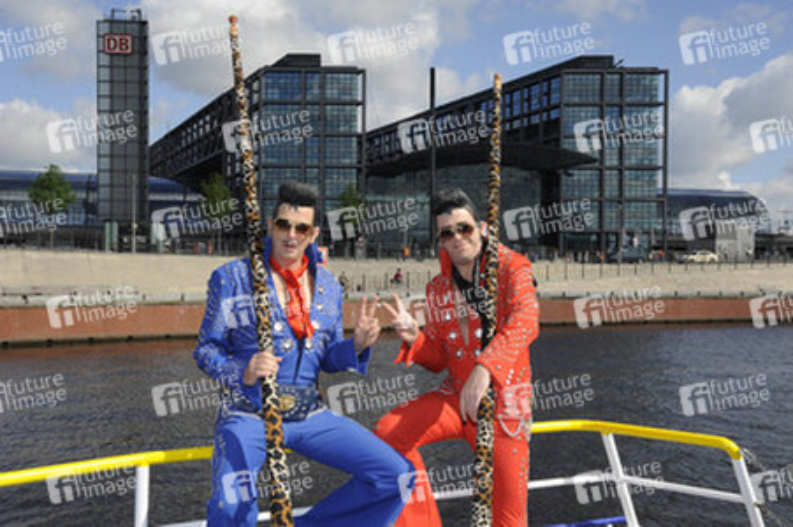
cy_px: 264
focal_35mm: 45
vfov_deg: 29.8
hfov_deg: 43.6
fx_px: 990
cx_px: 396
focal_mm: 45
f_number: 18
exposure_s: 1/250
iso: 320
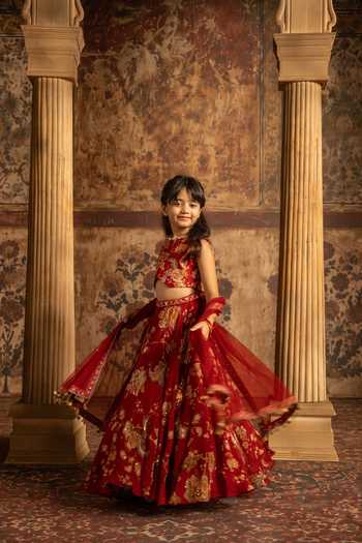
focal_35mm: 52
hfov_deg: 25.9
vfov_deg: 38.1
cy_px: 272
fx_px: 787
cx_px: 181
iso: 1250
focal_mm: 34.8
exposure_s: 1/160
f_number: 2.8
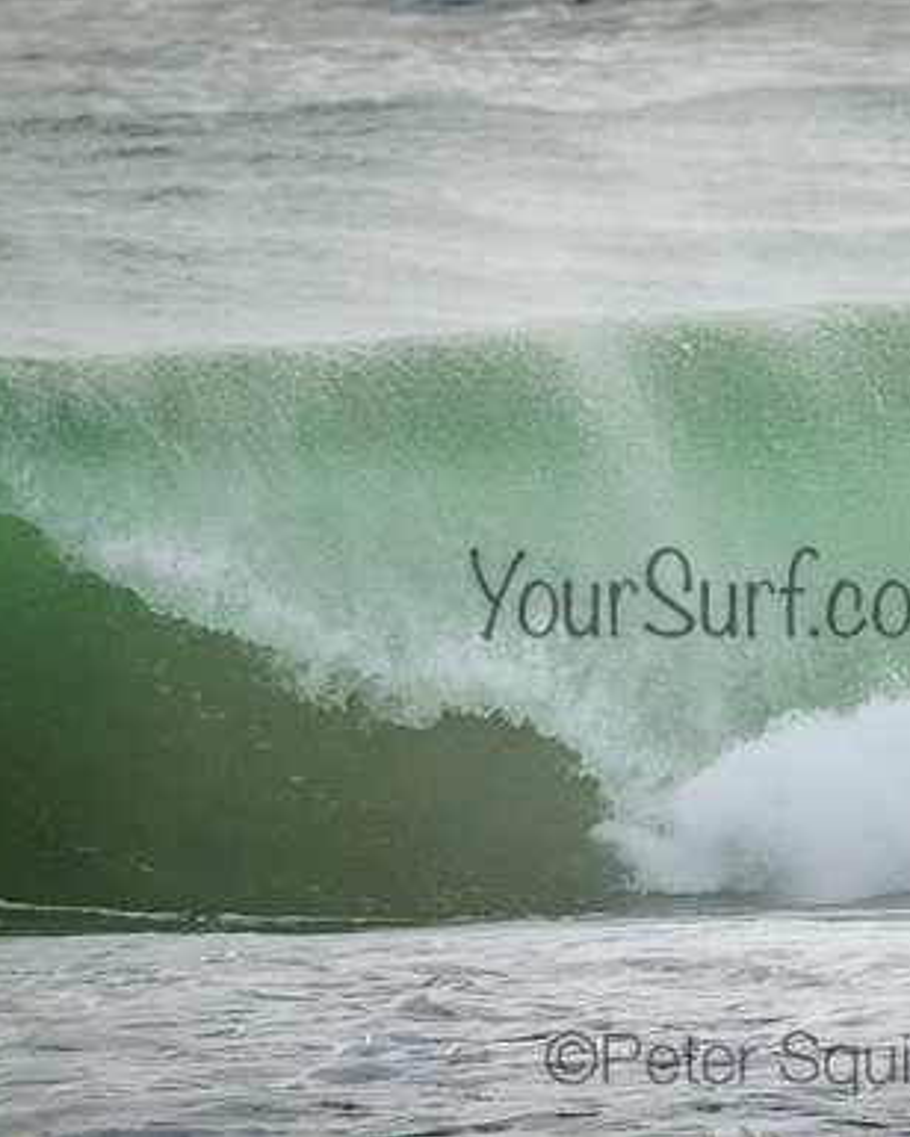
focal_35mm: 1132
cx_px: 774
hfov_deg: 1.4
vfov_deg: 1.7
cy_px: 568
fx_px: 38109
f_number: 11
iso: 1800
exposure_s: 1/2500
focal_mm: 800
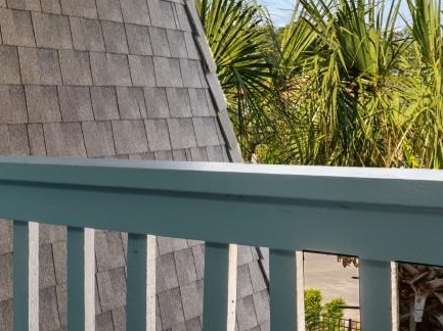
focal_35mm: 54
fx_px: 690
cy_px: 80
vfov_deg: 26.6
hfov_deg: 29.5
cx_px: -116
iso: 100
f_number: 4.5
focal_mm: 10
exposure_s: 1/60
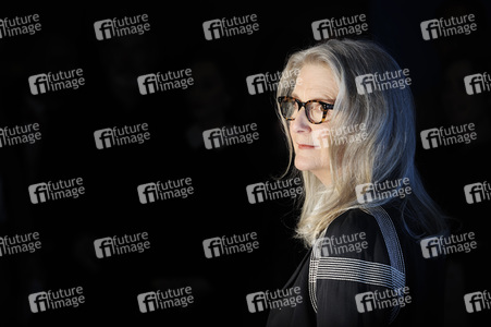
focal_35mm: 200
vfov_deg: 6.9
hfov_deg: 10.3
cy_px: 164
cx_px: 246
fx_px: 2726
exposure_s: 1/320
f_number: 7.1
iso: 200
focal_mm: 200
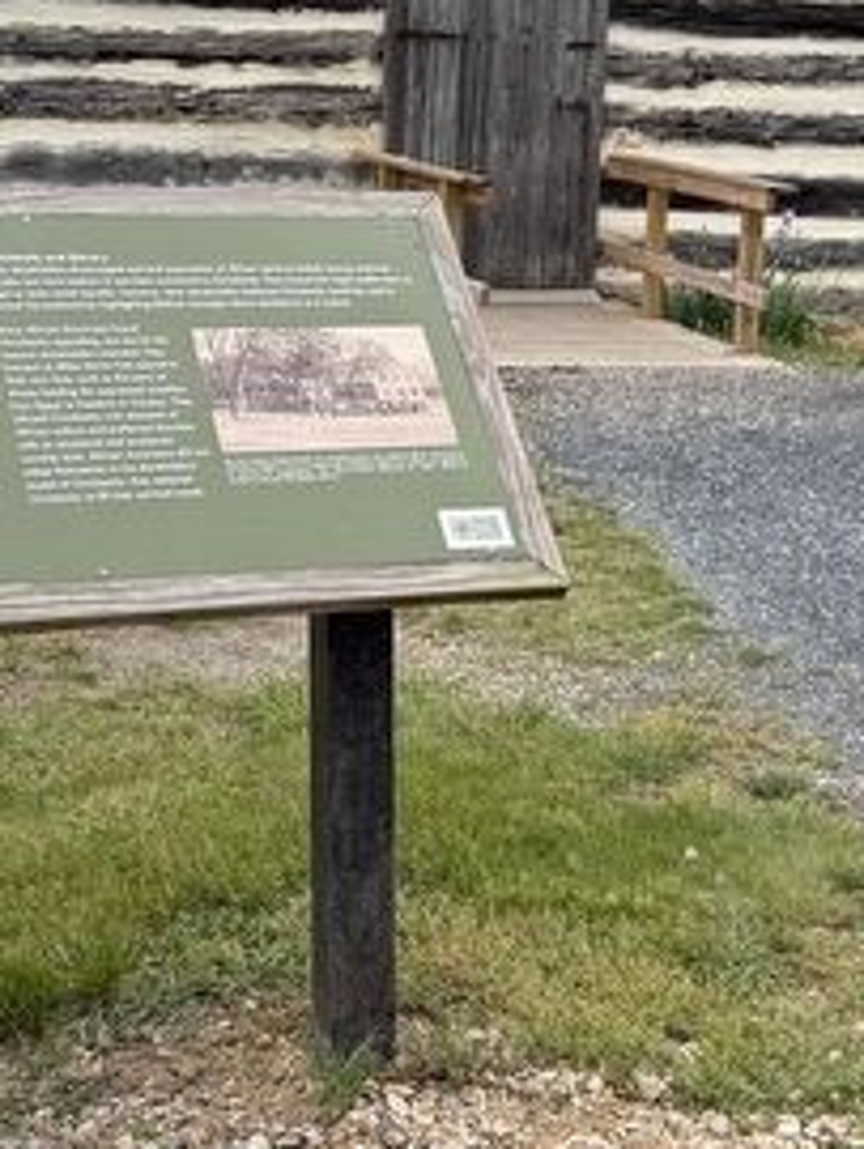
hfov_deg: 20.7
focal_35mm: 71
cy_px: 306
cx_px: 375
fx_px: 2359
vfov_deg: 27.1
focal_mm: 6.76
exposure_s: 1/2907
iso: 100
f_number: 1.78
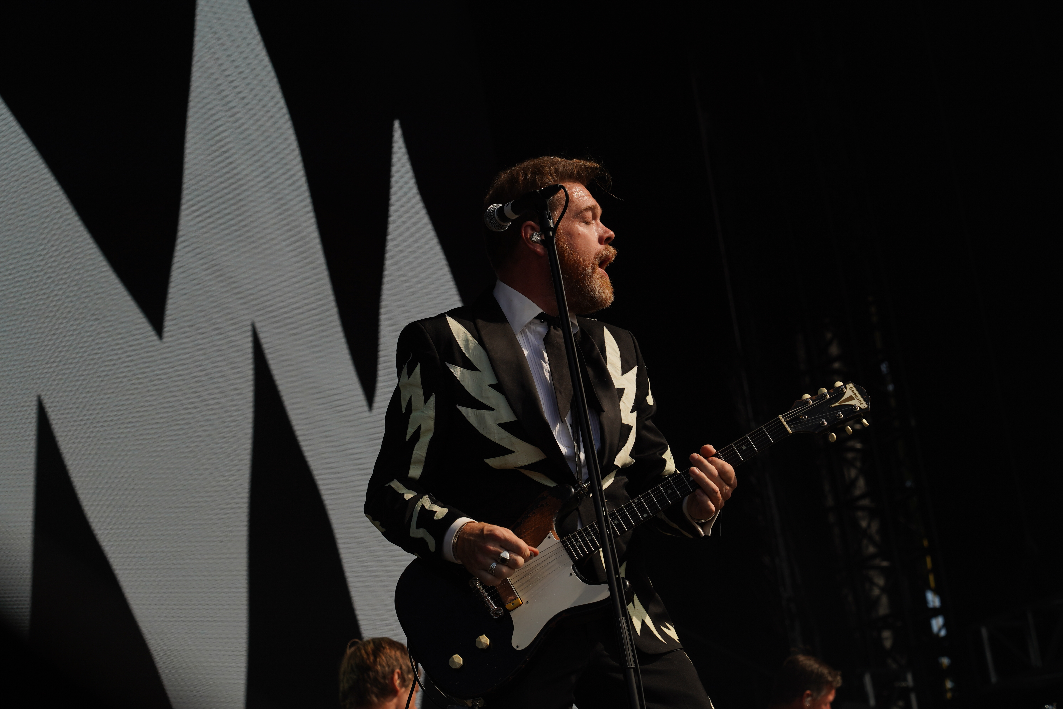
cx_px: 532
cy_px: 354
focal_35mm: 105
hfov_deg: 19.5
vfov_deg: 13.0
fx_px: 3100
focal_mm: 105
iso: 100
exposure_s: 1/640
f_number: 8
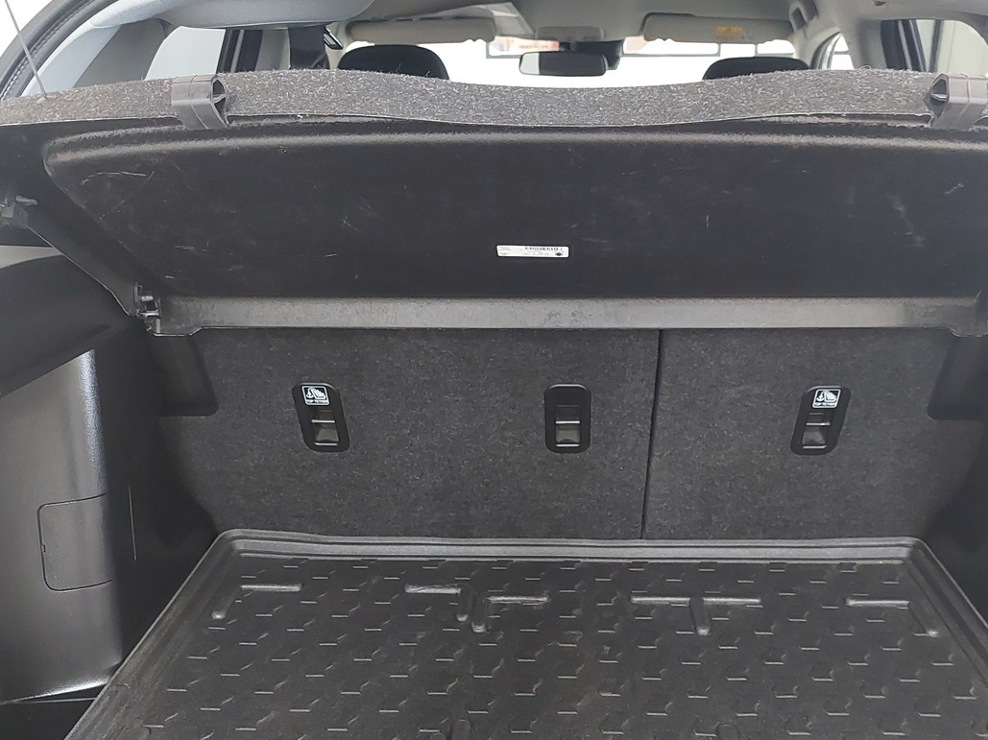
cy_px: 502
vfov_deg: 40.1
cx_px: 551
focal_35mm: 35
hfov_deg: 52.5
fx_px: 999
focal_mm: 5.23
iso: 640
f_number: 1.8
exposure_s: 1/25
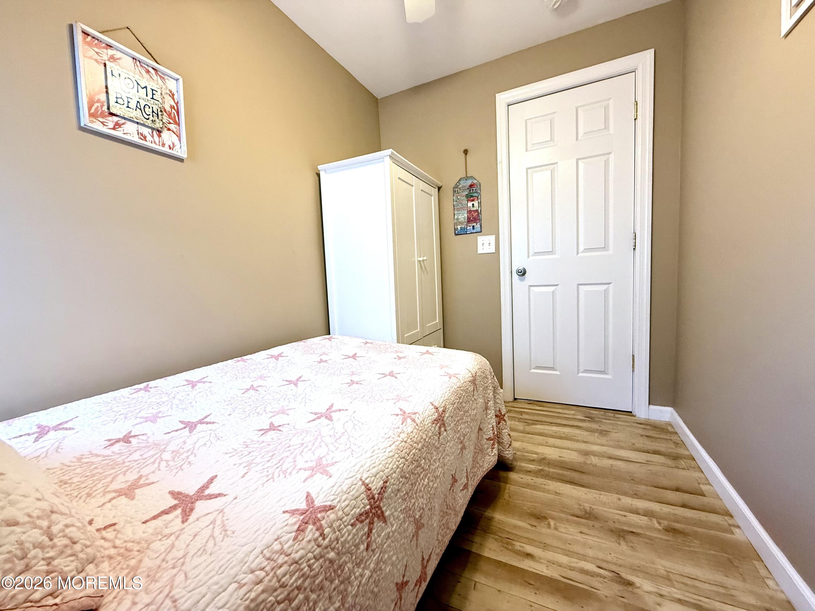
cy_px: 306
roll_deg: +2.4
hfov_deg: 102.1
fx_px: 330
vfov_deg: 85.7
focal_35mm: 14
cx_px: 408
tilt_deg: -4.2
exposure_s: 1/120
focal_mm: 2.22
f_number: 2.2
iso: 250
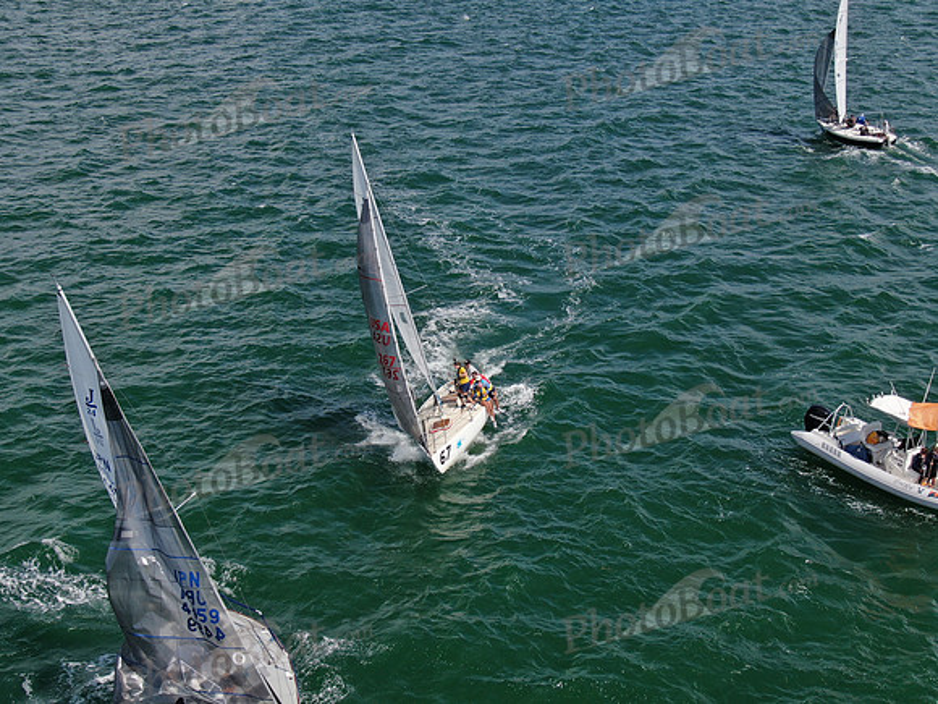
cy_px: 352
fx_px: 1301
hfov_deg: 39.7
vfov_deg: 30.3
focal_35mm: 48
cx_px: 469
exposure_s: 1/1000
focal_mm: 8.6
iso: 100
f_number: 3.8
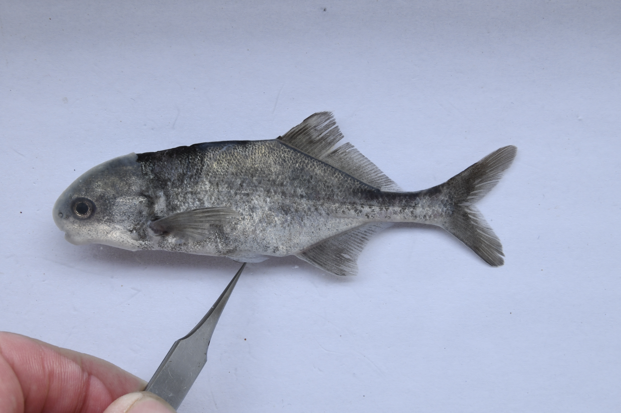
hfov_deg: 29.3
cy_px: 206
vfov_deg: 19.7
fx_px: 1190
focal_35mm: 69
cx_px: 310
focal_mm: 46
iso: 640
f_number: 14
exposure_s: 1/160
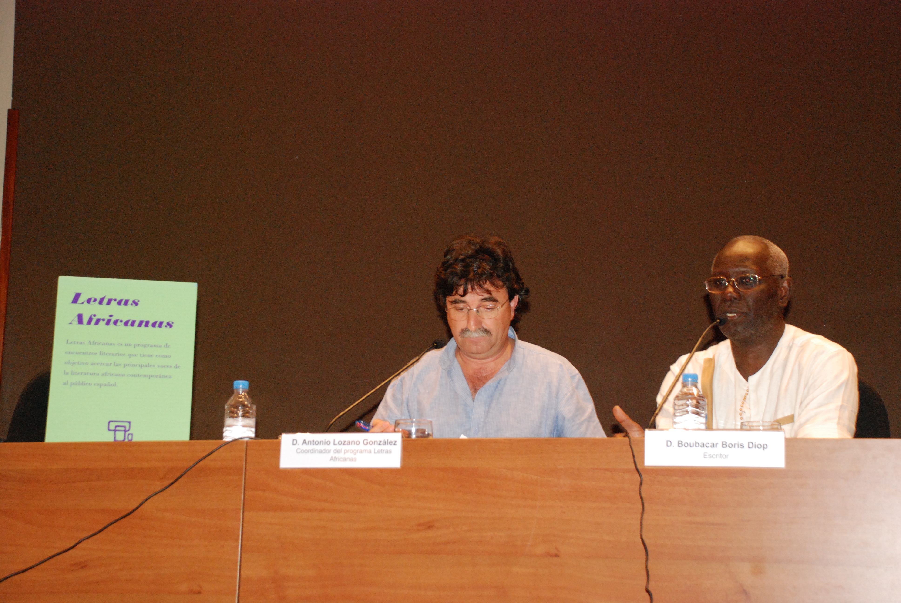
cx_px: 450
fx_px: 1804
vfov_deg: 19.0
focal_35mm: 72
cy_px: 302
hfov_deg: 28.0
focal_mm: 48
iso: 1250
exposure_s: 1/25
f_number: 4.8
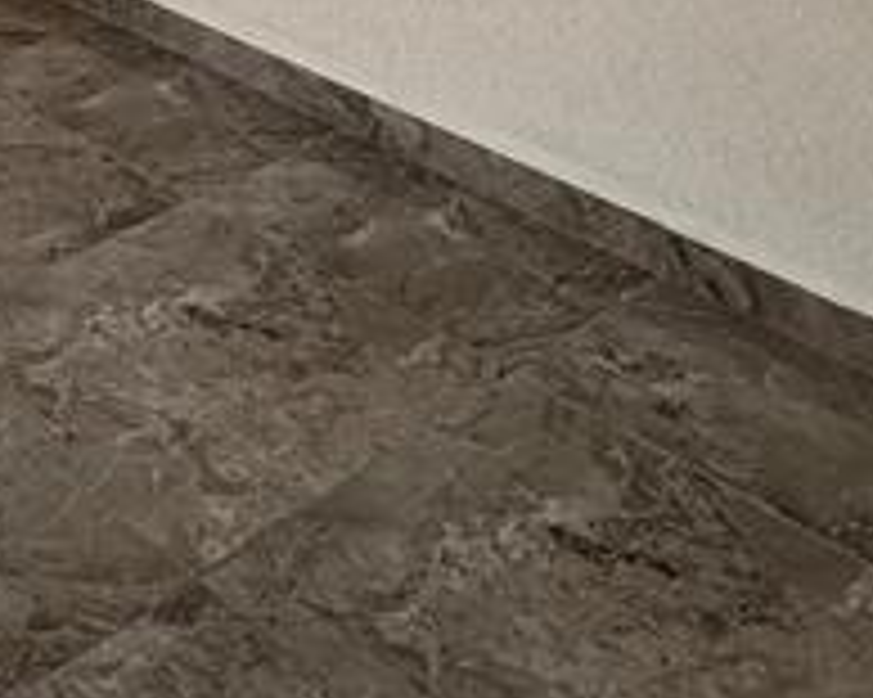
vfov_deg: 18.1
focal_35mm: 72
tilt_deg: -8.2
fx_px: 1859
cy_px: -450
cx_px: -27
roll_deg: +0.5
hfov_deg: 25.0
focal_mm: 2.22
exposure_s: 1/410
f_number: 2.2
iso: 40
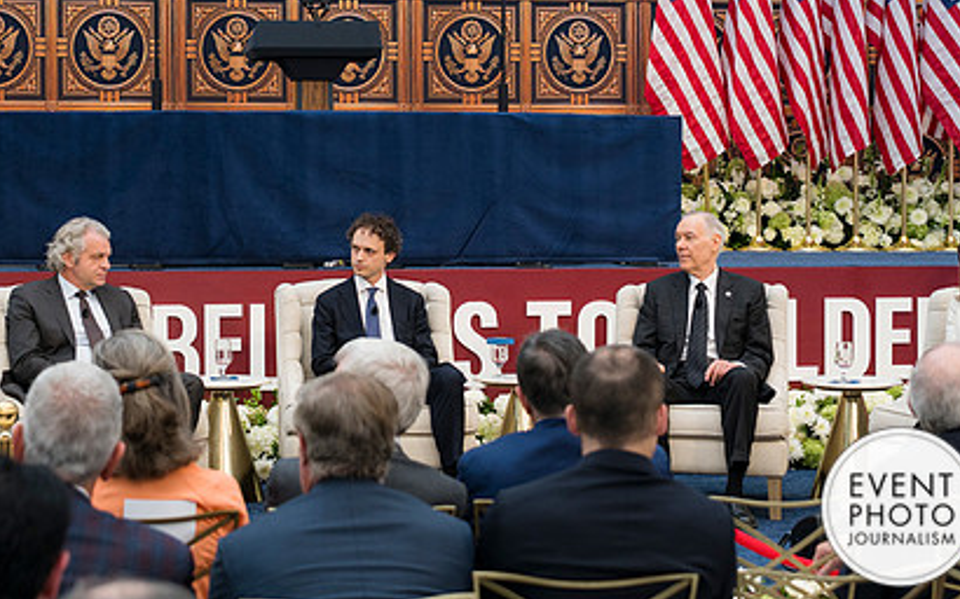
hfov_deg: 27.4
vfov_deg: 17.3
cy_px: 211
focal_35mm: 75
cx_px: 379
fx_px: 1962
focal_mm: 35
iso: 360
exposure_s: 1/320
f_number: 2.8
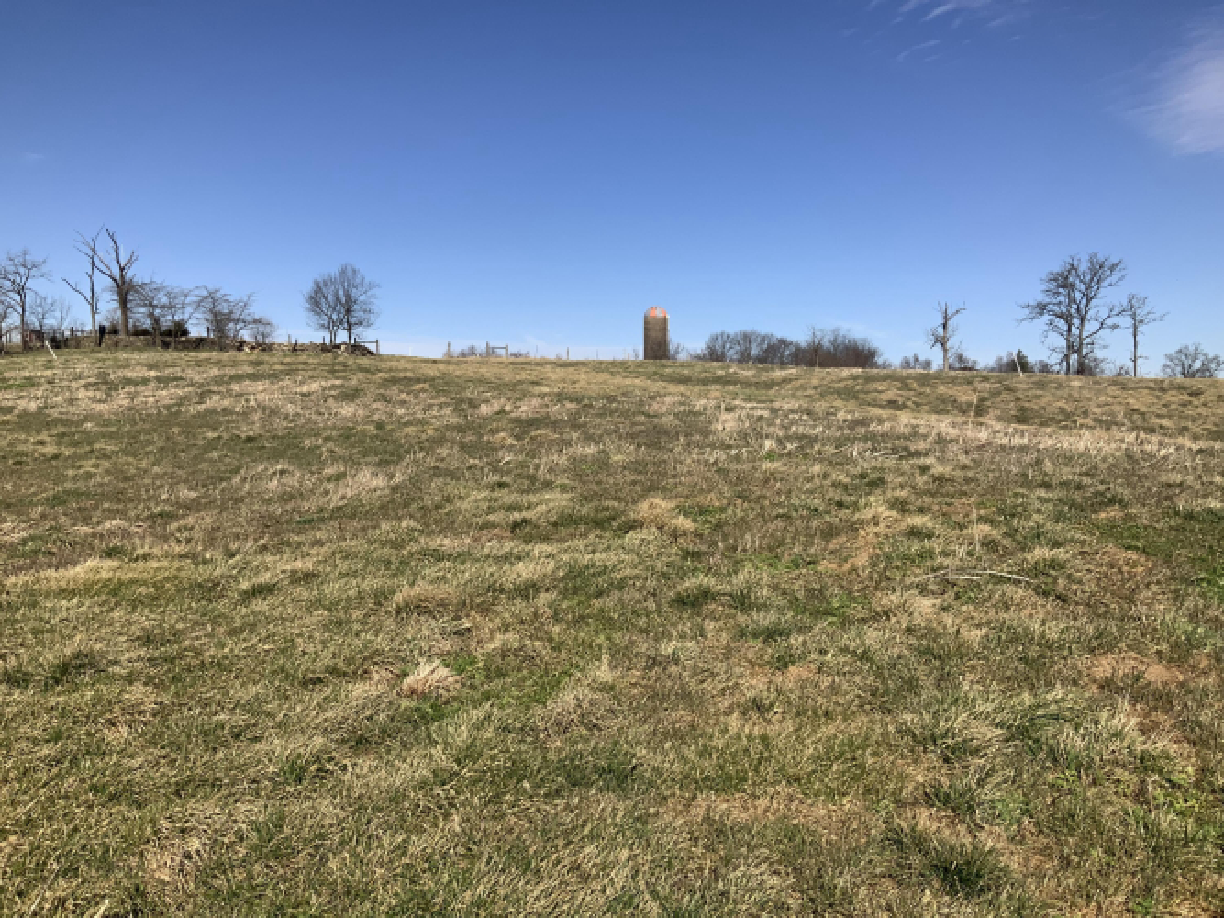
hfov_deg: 61.7
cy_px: 459
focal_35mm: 29
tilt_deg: -3.2
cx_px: 612
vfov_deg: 48.2
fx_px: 1025
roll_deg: +0.5
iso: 20
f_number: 1.8
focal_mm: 3
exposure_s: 1/2801
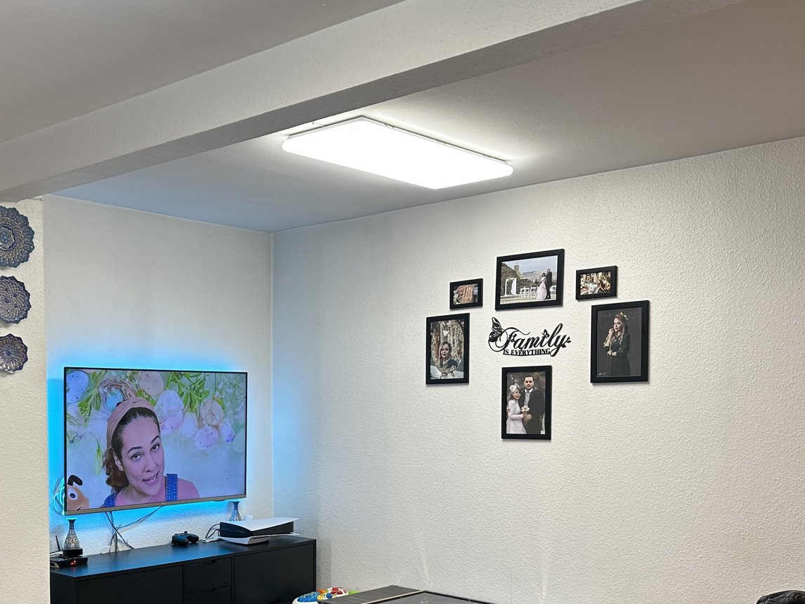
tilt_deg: -4.1
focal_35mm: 42
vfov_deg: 33.5
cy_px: 469
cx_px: 242
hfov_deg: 43.9
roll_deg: +0.2
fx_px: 977
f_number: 1.78
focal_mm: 6.86
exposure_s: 1/100
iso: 100
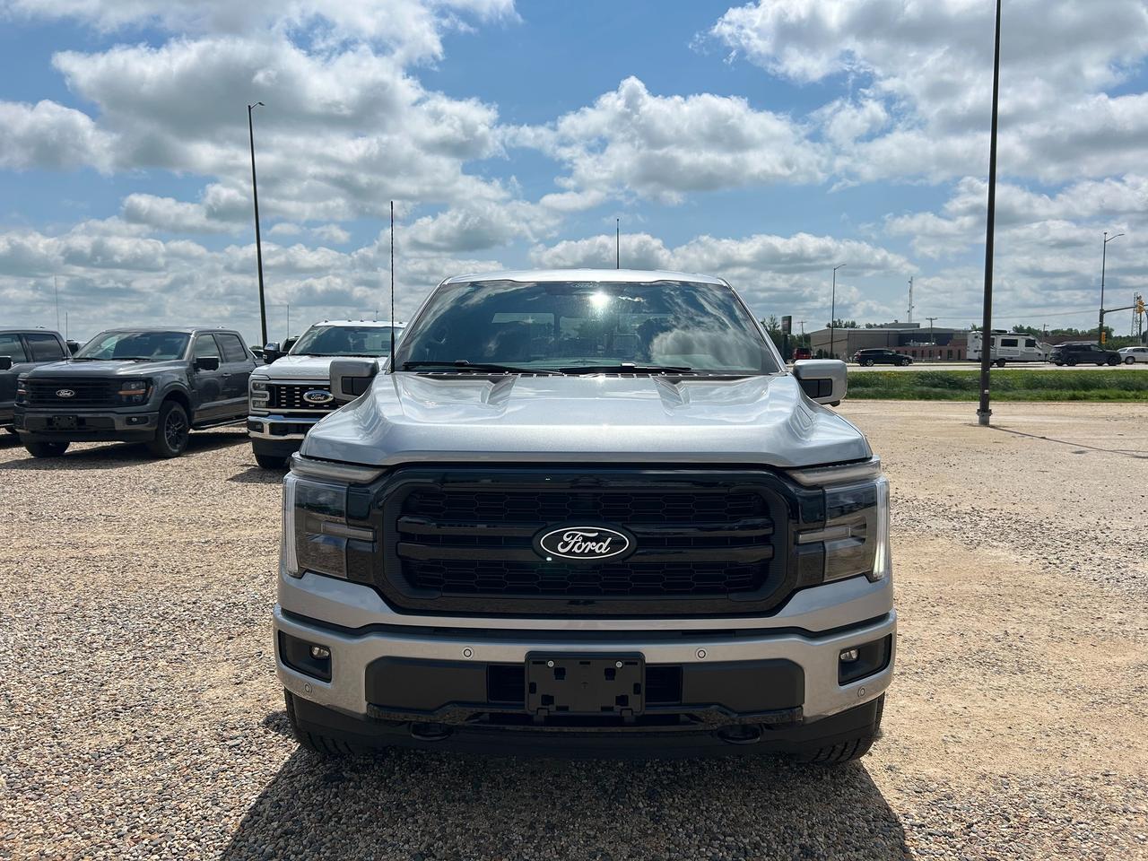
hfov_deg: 67.3
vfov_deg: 53.1
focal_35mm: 26
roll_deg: +0.1
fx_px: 862
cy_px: 430
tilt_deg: -5.0
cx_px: 574
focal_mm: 5.7
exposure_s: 1/10309
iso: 50
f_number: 1.5
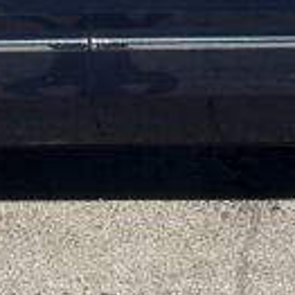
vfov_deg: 9.3
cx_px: 115
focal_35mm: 180
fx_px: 1735
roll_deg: -1.7
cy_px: -236
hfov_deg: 9.7
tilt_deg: -4.3
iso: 50
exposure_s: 1/3356
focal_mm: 5.7
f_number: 1.5
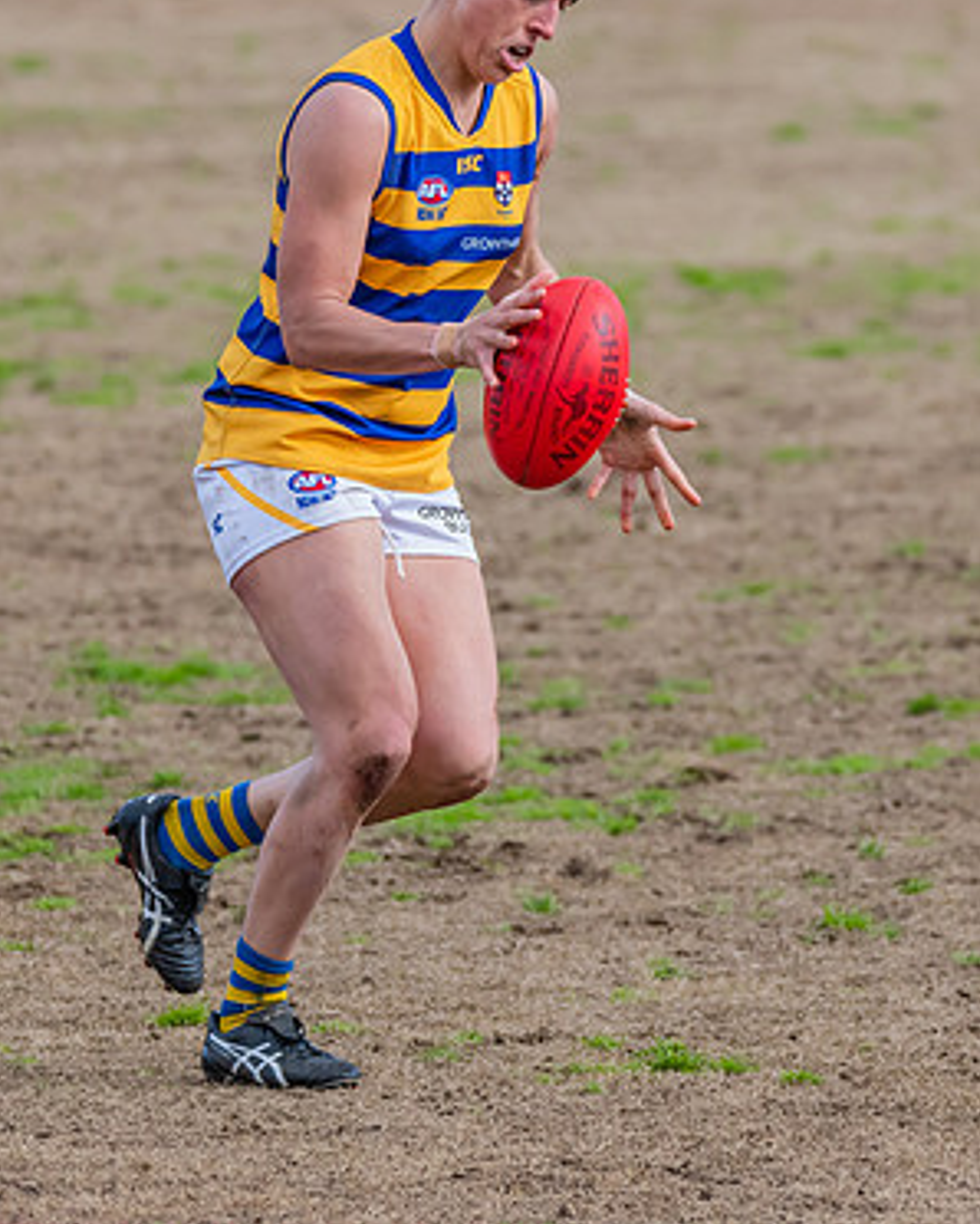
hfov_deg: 2.4
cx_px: 467
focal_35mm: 654
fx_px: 23692
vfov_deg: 3.0
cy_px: 446
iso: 800
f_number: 6.3
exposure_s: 1/1600
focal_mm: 320
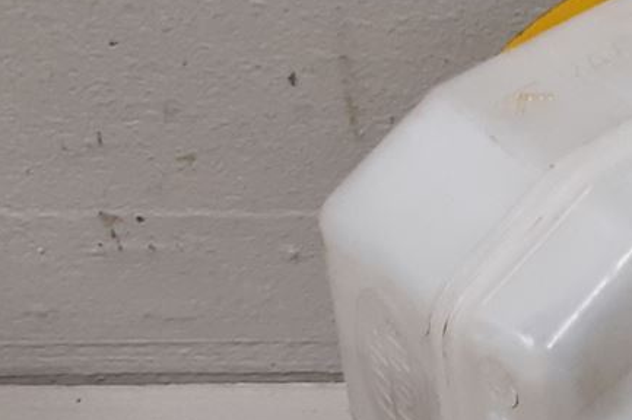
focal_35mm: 128
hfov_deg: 14.6
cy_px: 264
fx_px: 2245
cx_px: 1038
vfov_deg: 10.7
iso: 125
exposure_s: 1/50
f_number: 1.7
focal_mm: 3.93
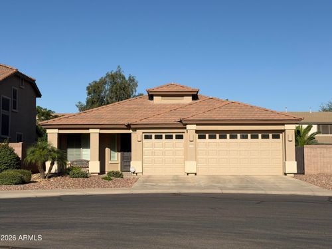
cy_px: 124
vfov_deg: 30.3
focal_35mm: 48
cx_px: 166
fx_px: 460
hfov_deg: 39.7
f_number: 1.78
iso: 80
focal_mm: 6.76
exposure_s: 1/8772
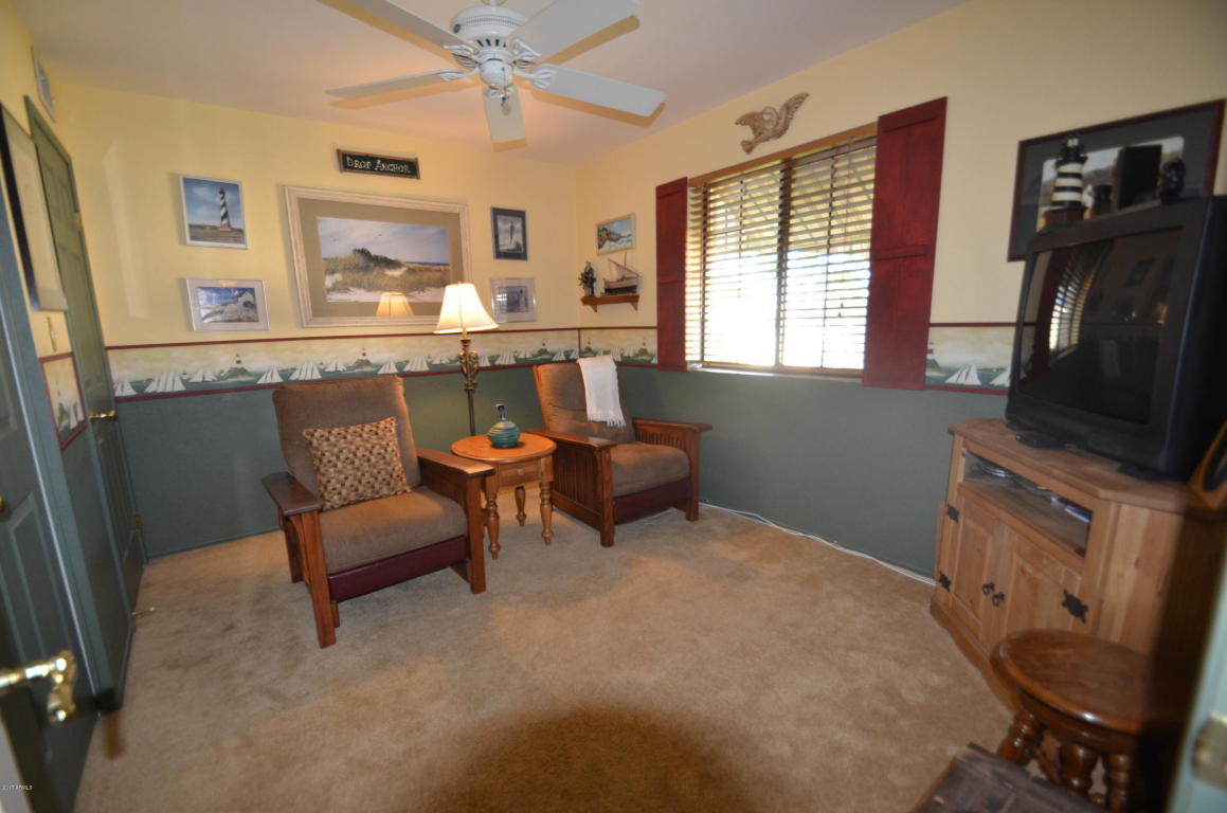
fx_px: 510
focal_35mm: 15
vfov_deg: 77.1
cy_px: 406
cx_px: 614
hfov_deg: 100.5
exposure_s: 1/60
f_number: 3.5
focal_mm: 10
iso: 800
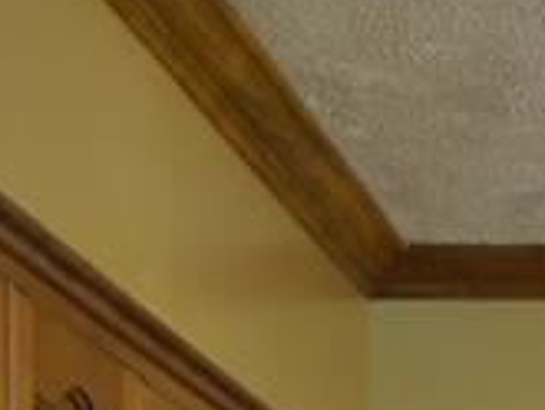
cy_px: 1028
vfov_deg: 7.1
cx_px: 991
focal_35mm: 197
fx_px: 3104
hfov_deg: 9.5
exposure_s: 1/50
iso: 800
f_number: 3.5
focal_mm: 22
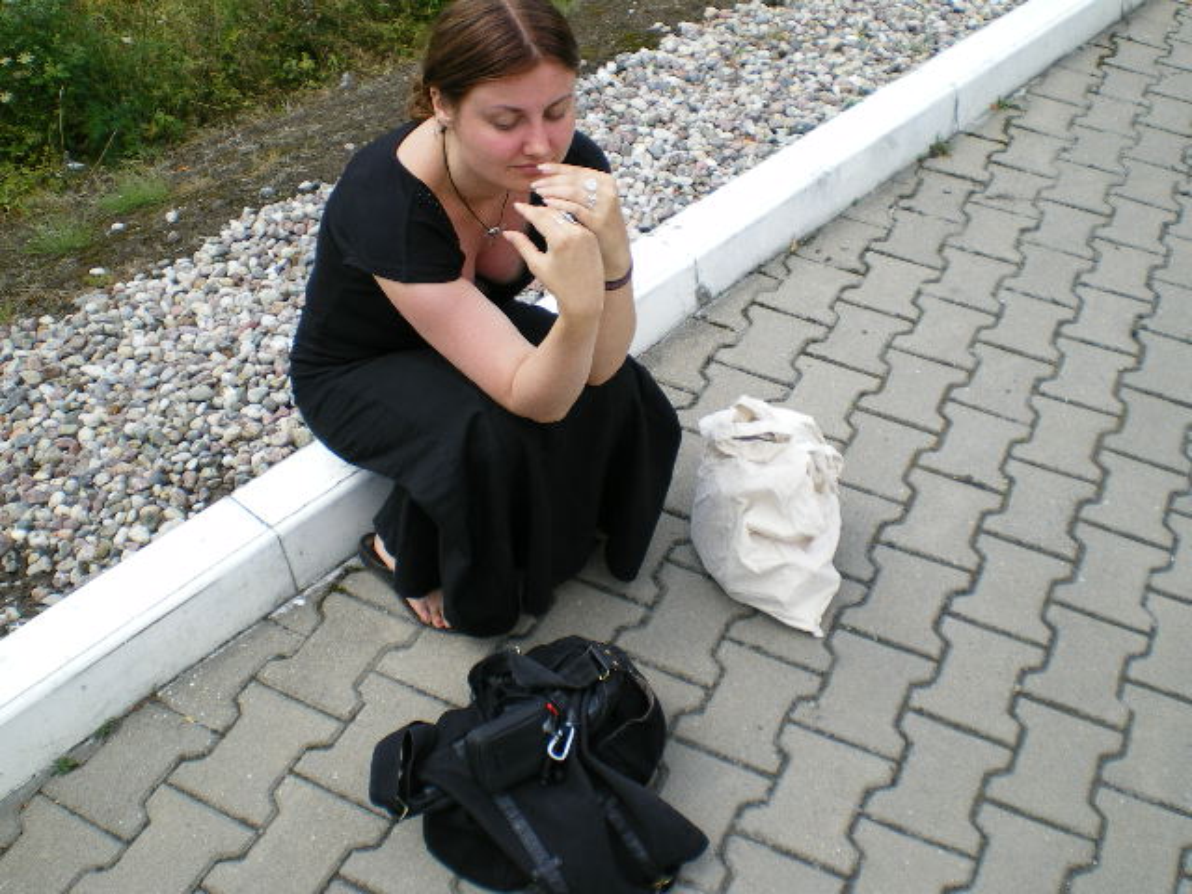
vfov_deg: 37.7
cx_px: 596
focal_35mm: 38
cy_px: 447
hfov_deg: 49.0
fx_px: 1309
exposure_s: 1/160
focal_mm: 6.3
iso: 64
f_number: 4.6
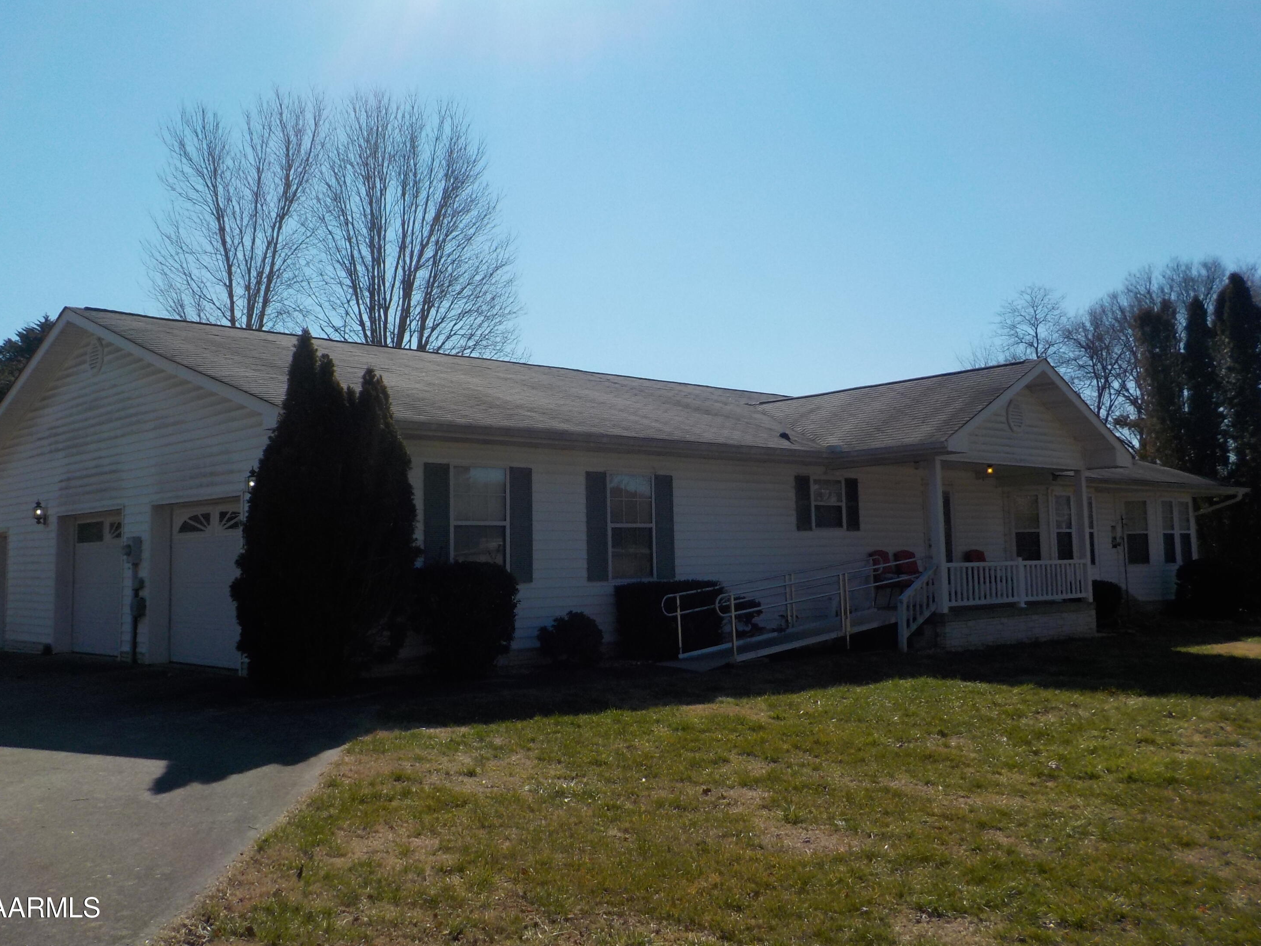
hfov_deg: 58.3
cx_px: 619
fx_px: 1129
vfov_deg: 45.4
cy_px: 464
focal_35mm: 31
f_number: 3.3
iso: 125
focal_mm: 4.1
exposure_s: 1/2000
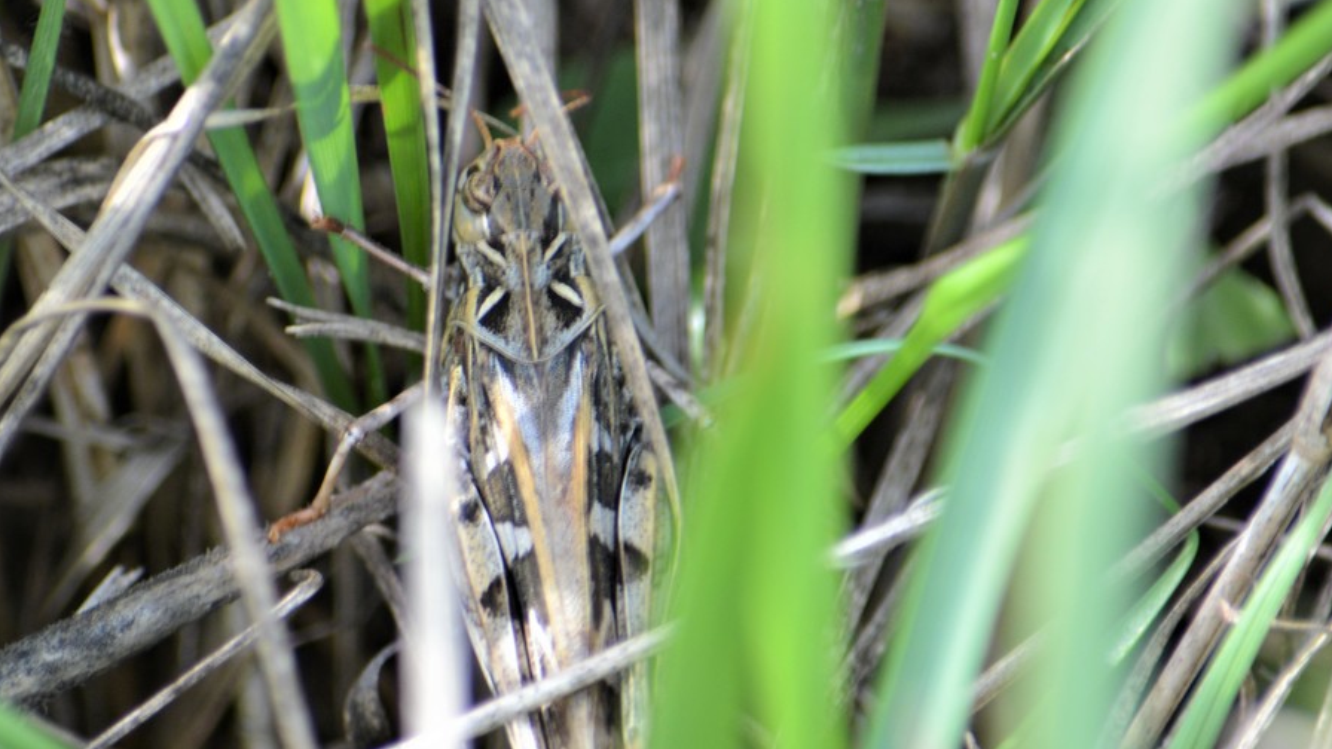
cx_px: 681
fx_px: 17836
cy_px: 467
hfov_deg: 4.3
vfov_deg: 2.4
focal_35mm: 505
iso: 400
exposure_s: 1/125
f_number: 7.1
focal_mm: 300
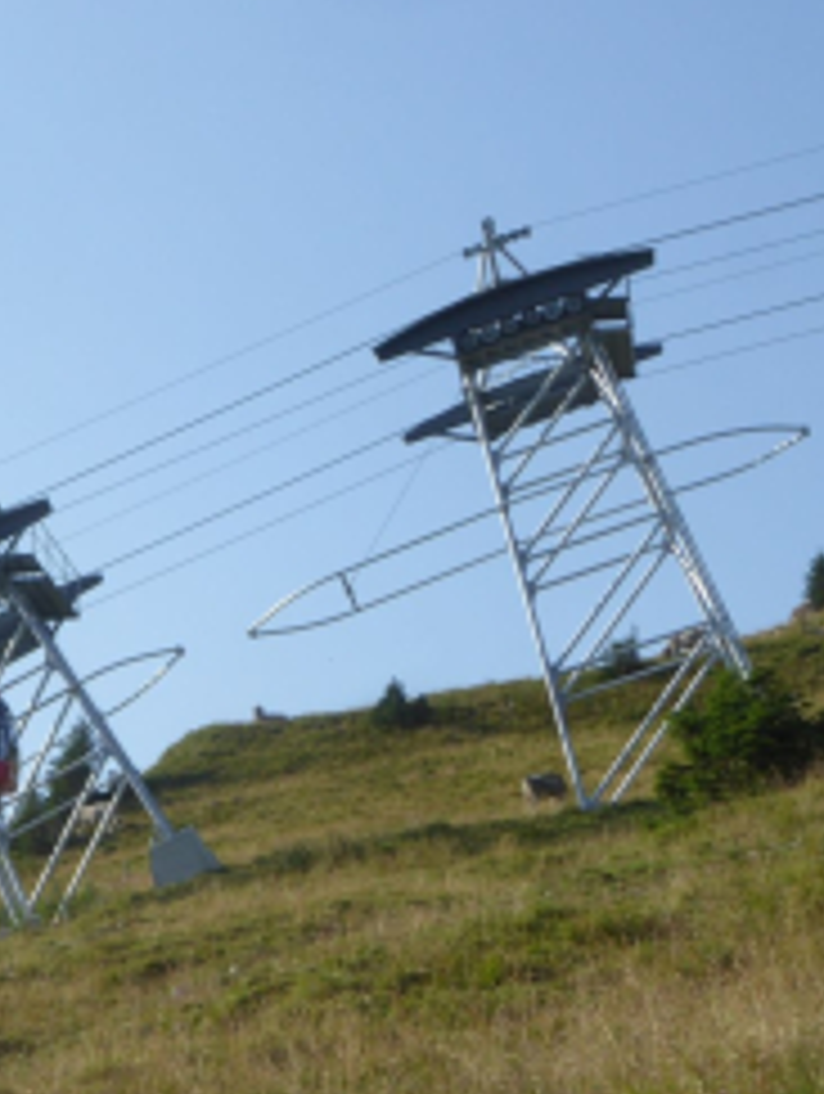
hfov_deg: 13.8
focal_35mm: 107
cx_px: 92
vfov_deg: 18.3
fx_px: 3387
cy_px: 698
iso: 100
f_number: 5.6
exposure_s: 1/400
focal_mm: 10.9
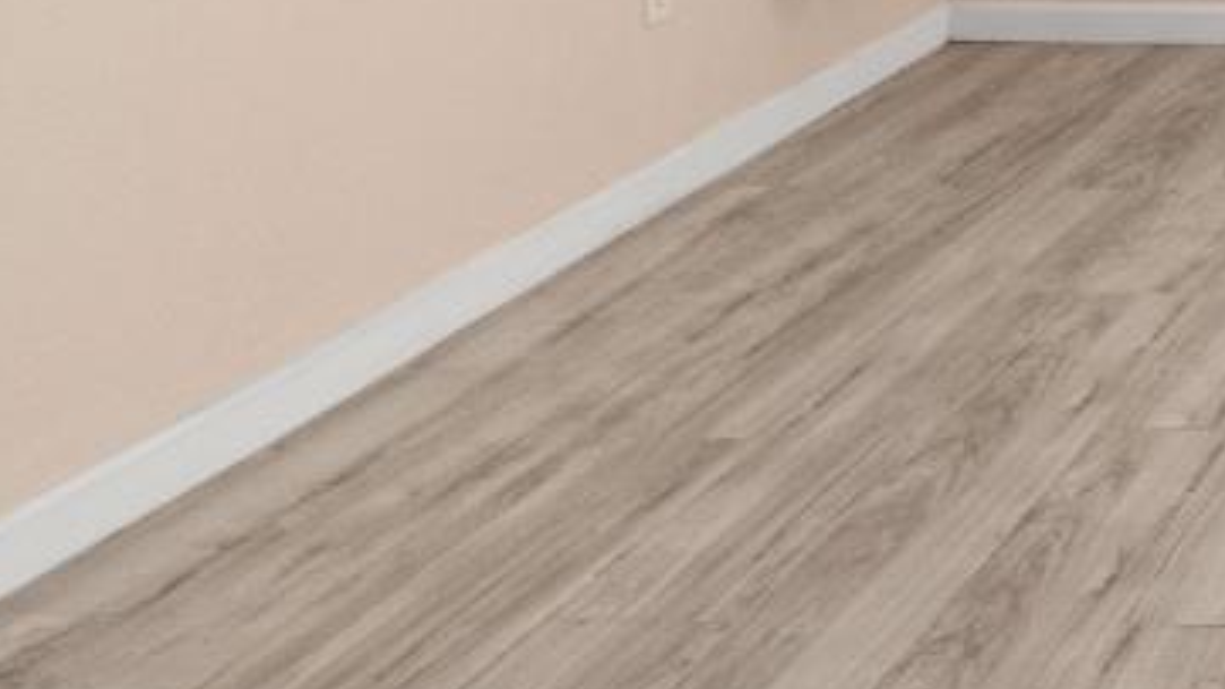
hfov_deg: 25.5
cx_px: 1853
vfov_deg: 16.8
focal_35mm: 61
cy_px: -501
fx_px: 1981
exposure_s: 1/15
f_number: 7.1
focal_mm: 14
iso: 400
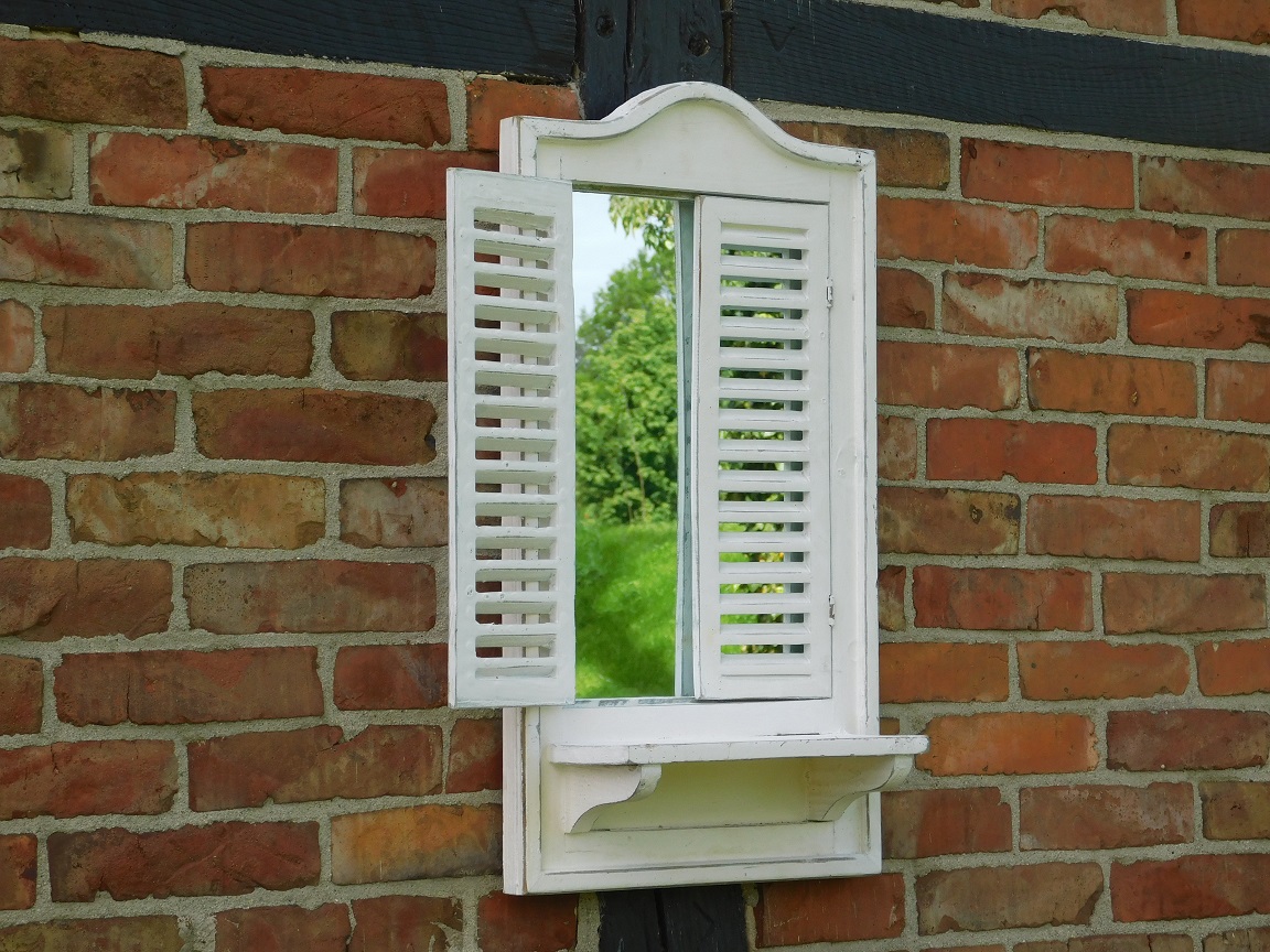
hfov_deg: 19.8
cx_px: 635
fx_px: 3632
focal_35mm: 99
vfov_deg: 14.9
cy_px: 476
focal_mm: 17.6
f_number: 4.6
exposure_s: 1/400
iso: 125
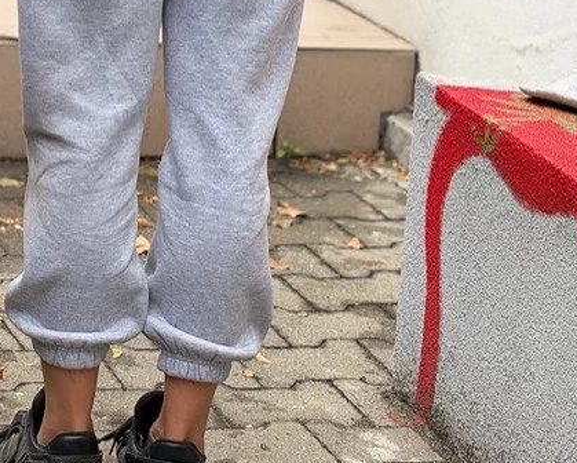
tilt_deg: +0.4
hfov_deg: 12.7
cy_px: -400
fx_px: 2547
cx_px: -63
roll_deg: -3.7
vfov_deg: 9.8
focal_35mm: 149
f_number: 1.8
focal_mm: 6.93
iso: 64
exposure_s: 1/878
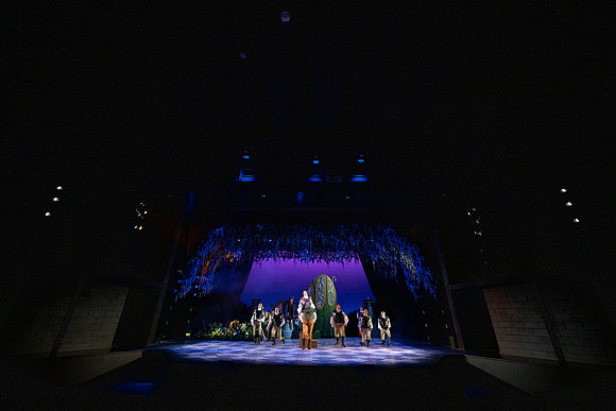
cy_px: 206
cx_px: 308
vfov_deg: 81.2
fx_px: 240
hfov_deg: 104.2
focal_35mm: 14
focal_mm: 14
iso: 2500
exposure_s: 1/500
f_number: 4
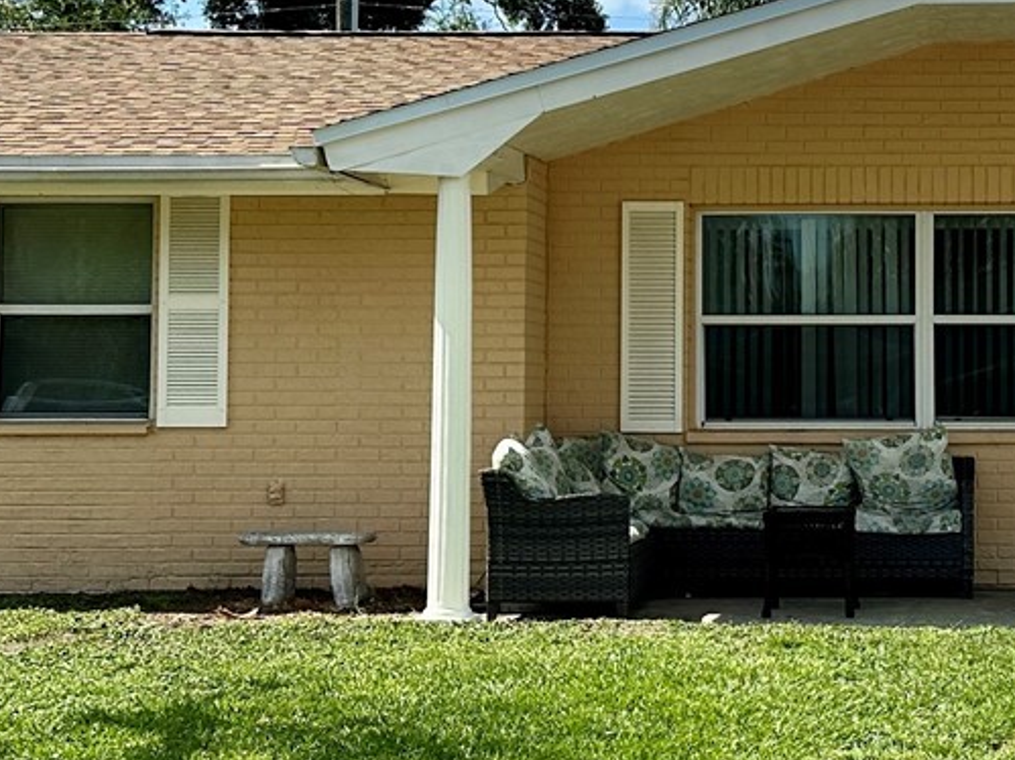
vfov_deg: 19.1
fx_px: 2257
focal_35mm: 77
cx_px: 883
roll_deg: -0.3
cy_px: 305
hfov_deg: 24.7
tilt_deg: +2.6
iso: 80
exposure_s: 1/5848
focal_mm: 6.86
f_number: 1.78
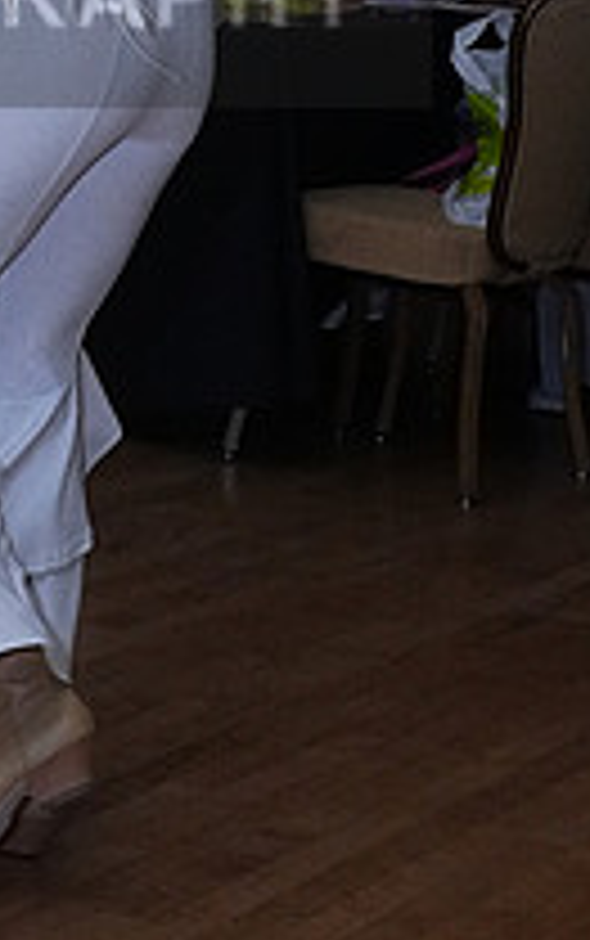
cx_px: -187
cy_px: -40
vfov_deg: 15.7
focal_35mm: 130
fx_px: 3338
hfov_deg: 9.9
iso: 5000
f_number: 7.1
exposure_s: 1/200
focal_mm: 31
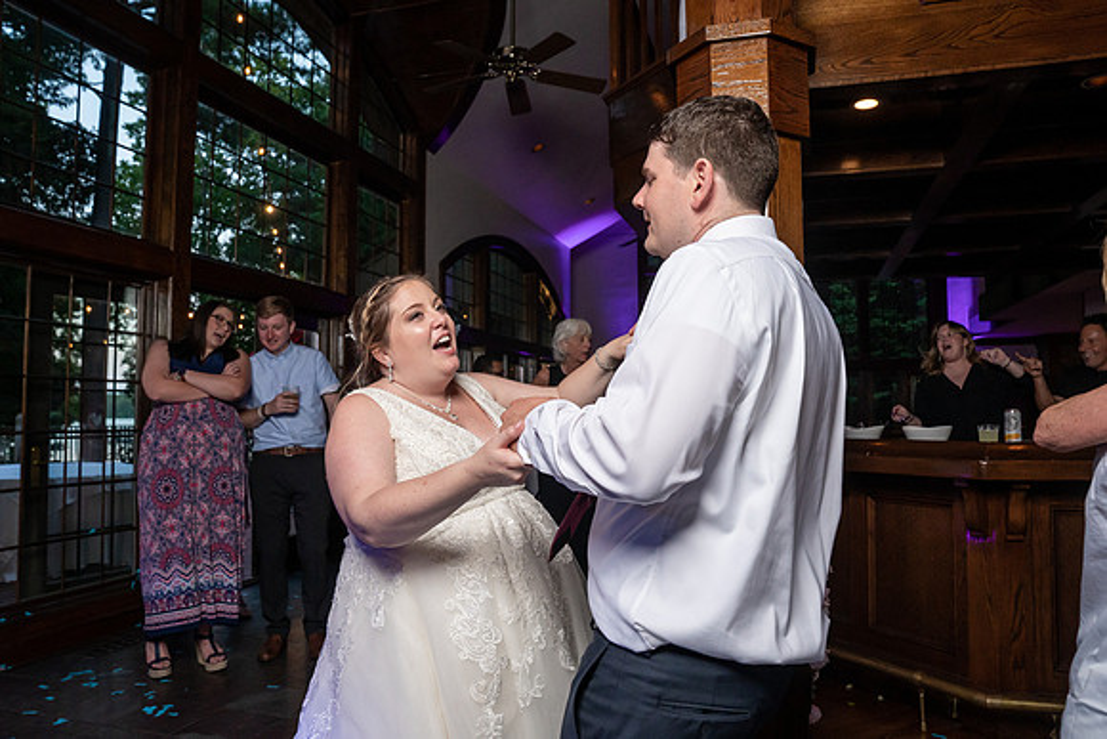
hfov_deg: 71.7
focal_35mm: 25
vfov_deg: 51.5
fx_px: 766
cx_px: 554
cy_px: 370
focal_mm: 24
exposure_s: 1/200
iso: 2000
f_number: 5.6
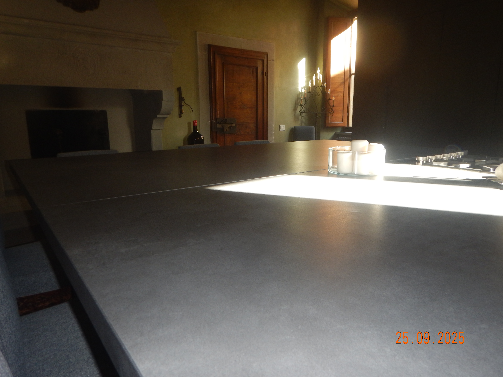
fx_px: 349
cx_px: 252
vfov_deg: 56.8
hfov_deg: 71.6
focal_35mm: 24
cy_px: 188
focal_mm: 4.3
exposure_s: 1/50
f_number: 2.8
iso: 125
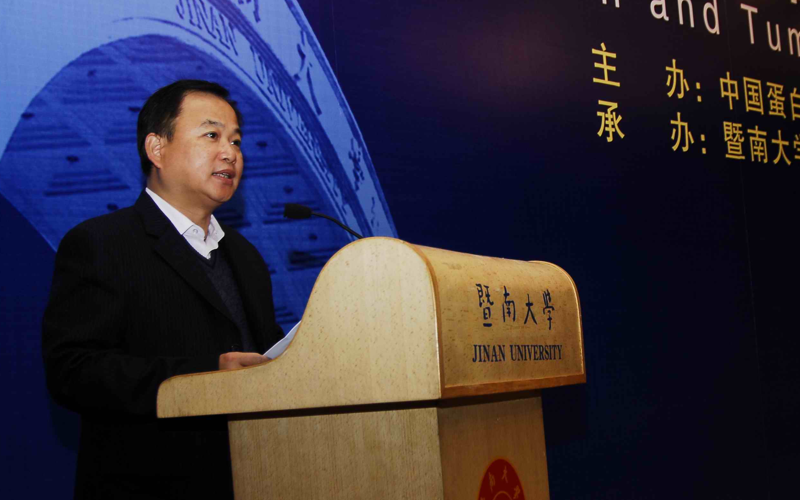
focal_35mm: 57
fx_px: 1243
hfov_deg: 35.3
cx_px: 539
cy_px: 271
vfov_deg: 22.7
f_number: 4
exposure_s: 1/50
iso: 200
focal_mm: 24
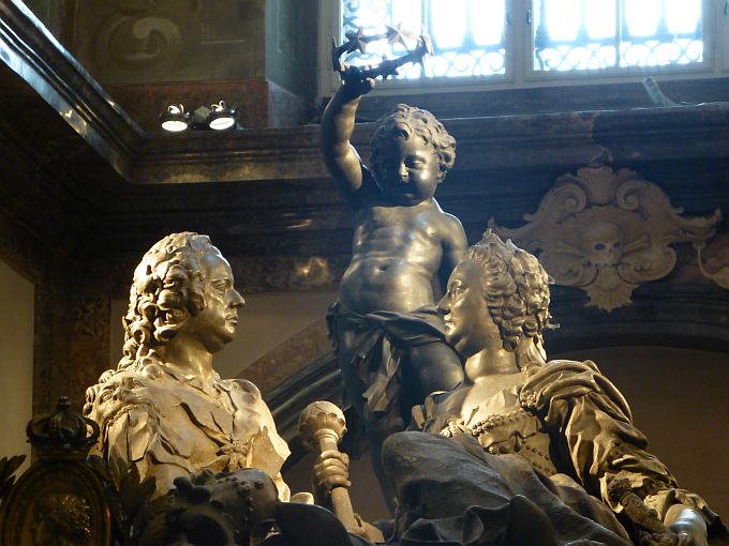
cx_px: 364
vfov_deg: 10.4
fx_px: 2990
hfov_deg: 13.9
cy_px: 273
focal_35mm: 142
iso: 800
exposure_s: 1/8
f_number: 5.4
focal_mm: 23.1
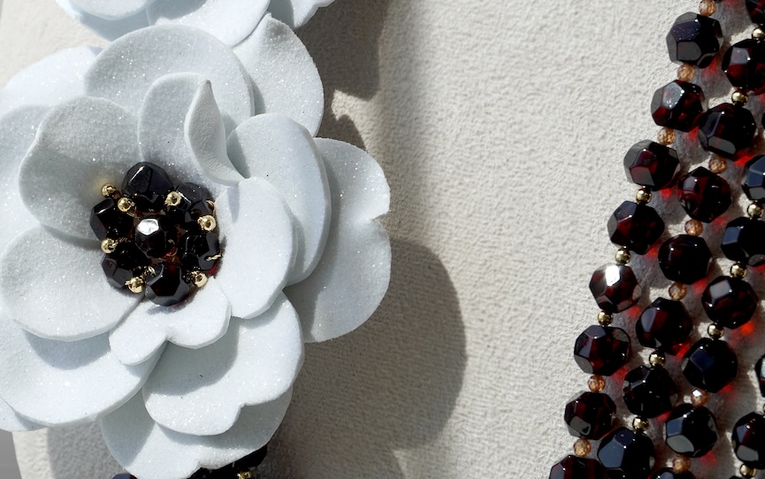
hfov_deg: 16.0
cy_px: 221
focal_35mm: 130
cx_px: 239
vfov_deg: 10.1
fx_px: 2708
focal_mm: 49
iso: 100
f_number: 8
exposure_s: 1/160
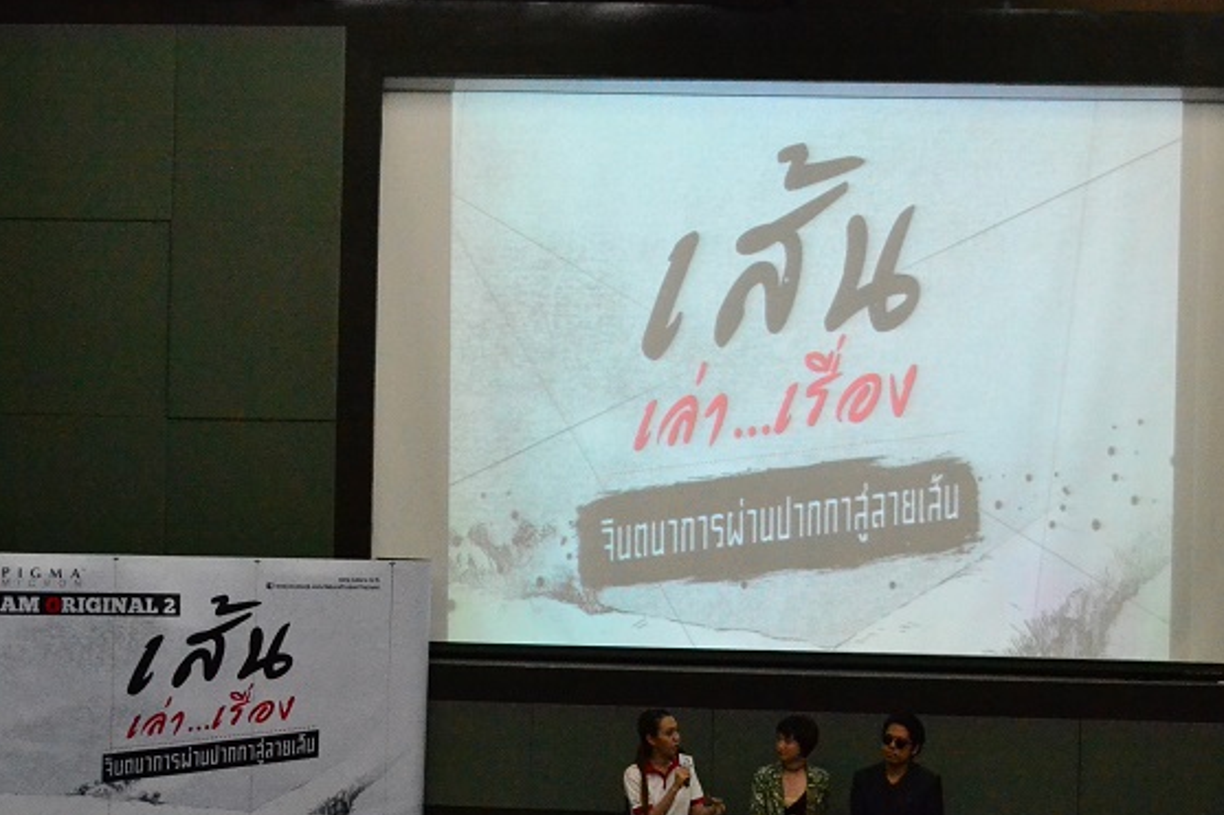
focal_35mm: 69
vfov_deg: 19.7
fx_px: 2345
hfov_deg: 29.3
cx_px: 631
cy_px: 520
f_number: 5
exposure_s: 1/100
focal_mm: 32
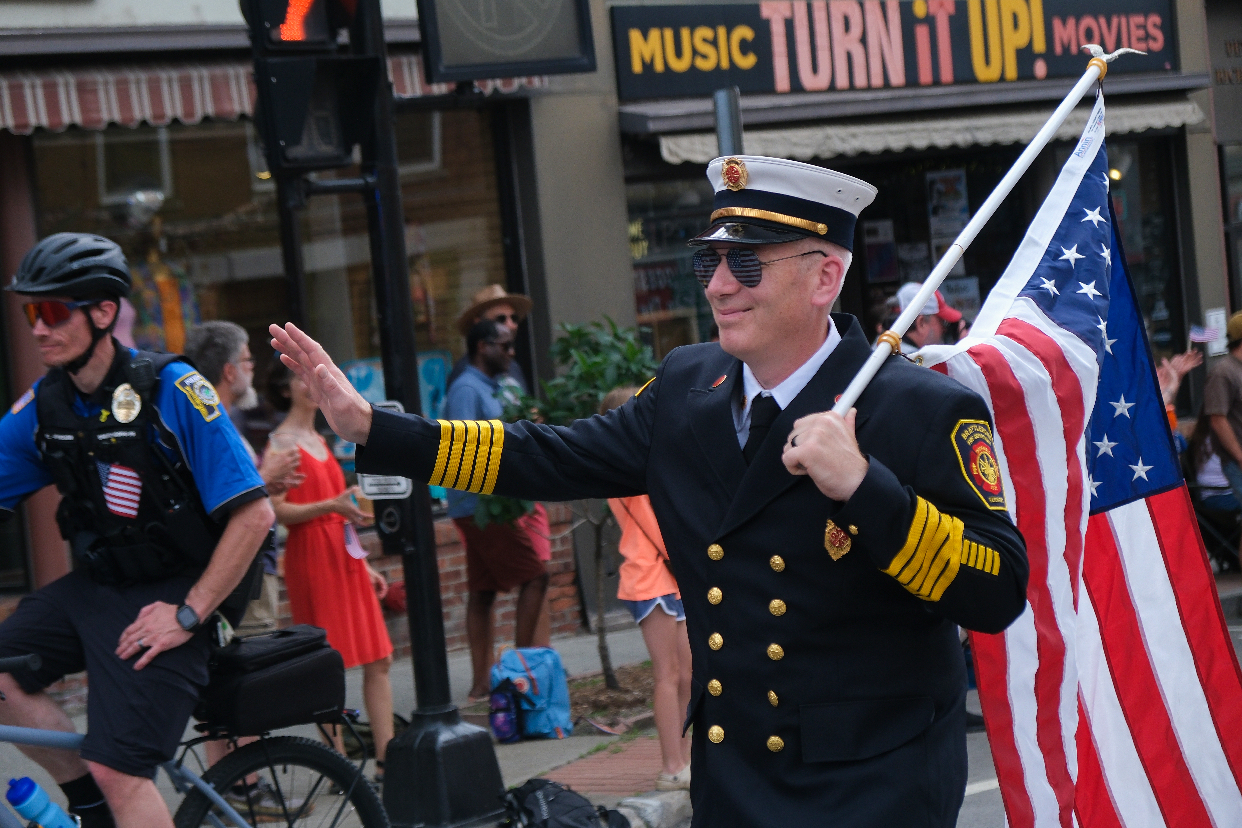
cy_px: 414
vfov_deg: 16.5
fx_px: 2863
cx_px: 621
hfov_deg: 24.5
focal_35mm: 83
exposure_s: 1/1600
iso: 800
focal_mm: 55
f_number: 4
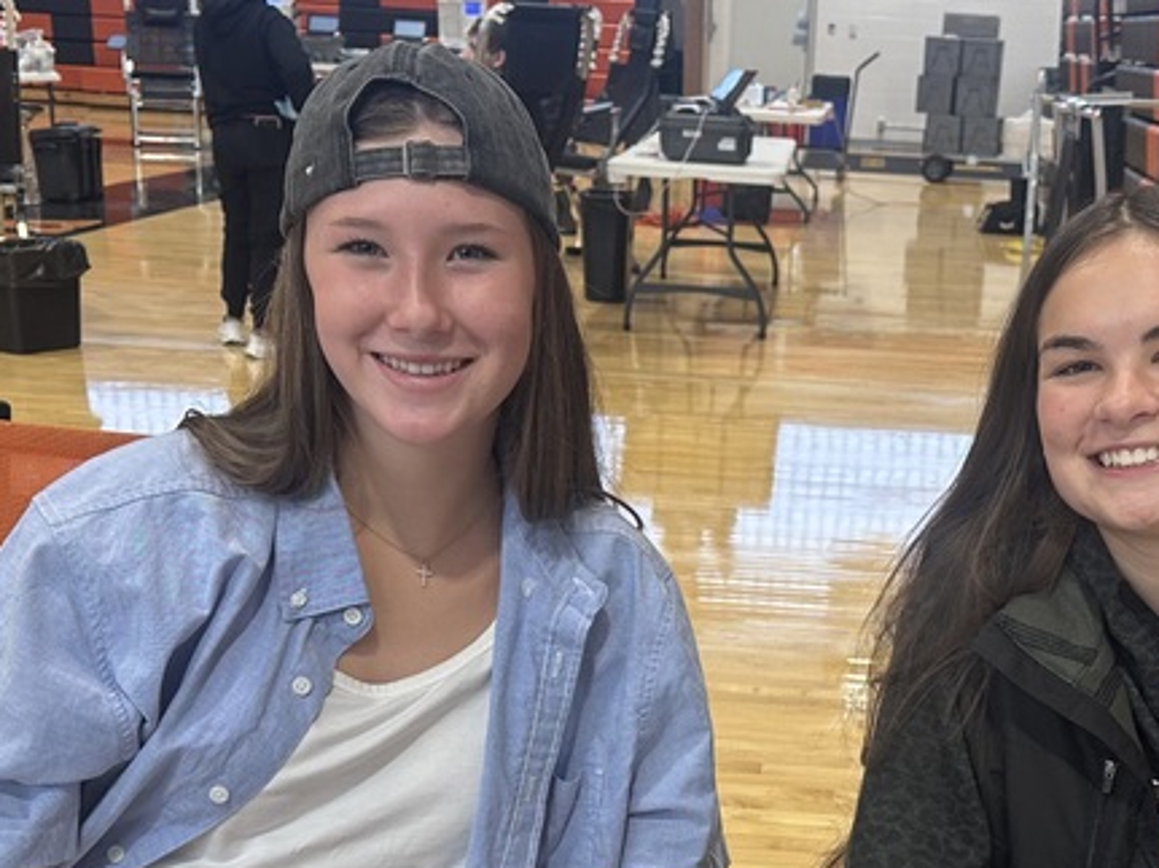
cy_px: 731
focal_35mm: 57
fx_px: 1908
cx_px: 807
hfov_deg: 33.4
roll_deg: -3.2
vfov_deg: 25.1
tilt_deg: -19.0
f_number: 1.78
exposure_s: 1/120
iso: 100
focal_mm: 6.86
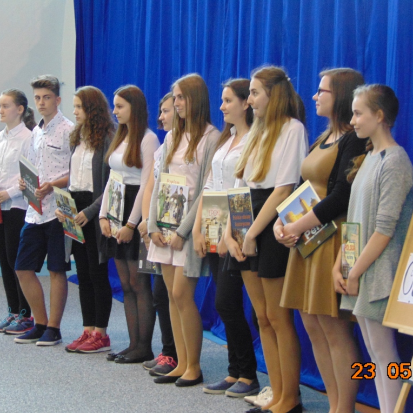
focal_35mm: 128
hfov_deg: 13.6
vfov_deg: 13.6
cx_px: 228
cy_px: 207
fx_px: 1728
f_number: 3.9
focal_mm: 19.4
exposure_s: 1/30
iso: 400
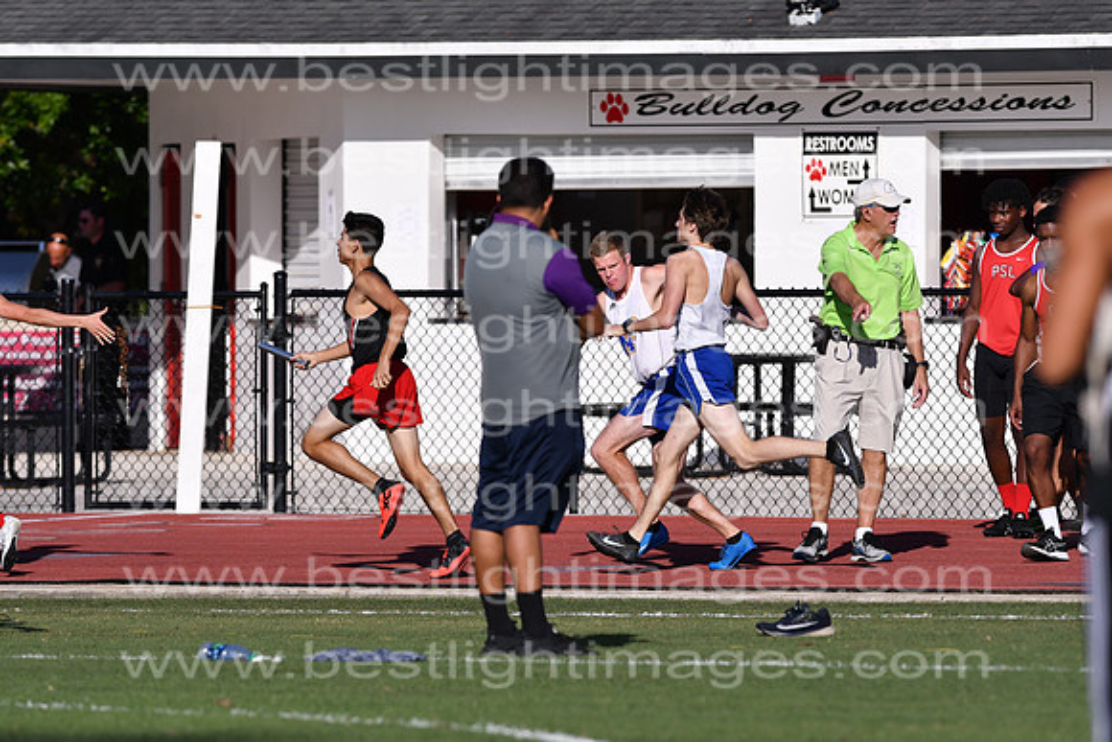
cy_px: 371
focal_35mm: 450
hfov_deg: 4.6
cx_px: 556
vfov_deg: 3.1
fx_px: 13903
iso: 320
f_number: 5.6
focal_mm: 300
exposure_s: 1/4000
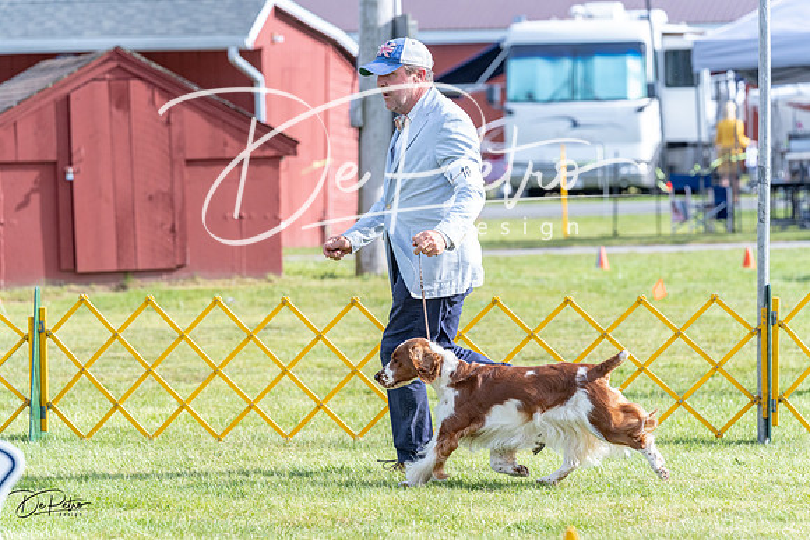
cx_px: 405
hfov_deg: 11.4
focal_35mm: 181
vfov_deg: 7.6
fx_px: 4073
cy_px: 270
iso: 1000
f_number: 5.6
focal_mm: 181
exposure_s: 1/1250
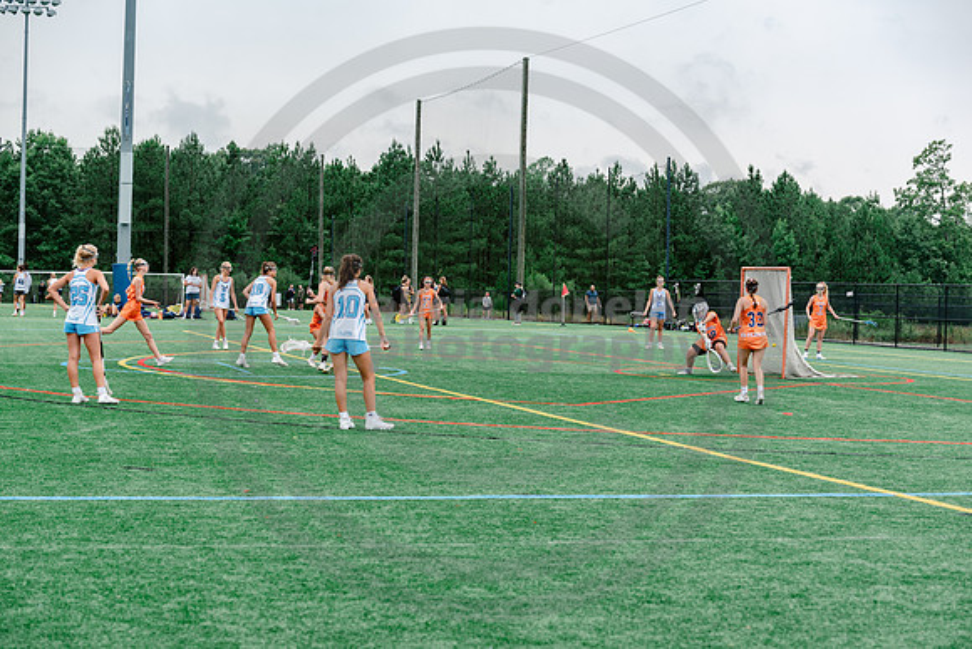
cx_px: 486
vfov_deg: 19.5
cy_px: 324
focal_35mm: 70
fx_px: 1890
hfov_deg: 28.8
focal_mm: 70
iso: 250
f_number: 4.5
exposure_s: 1/320
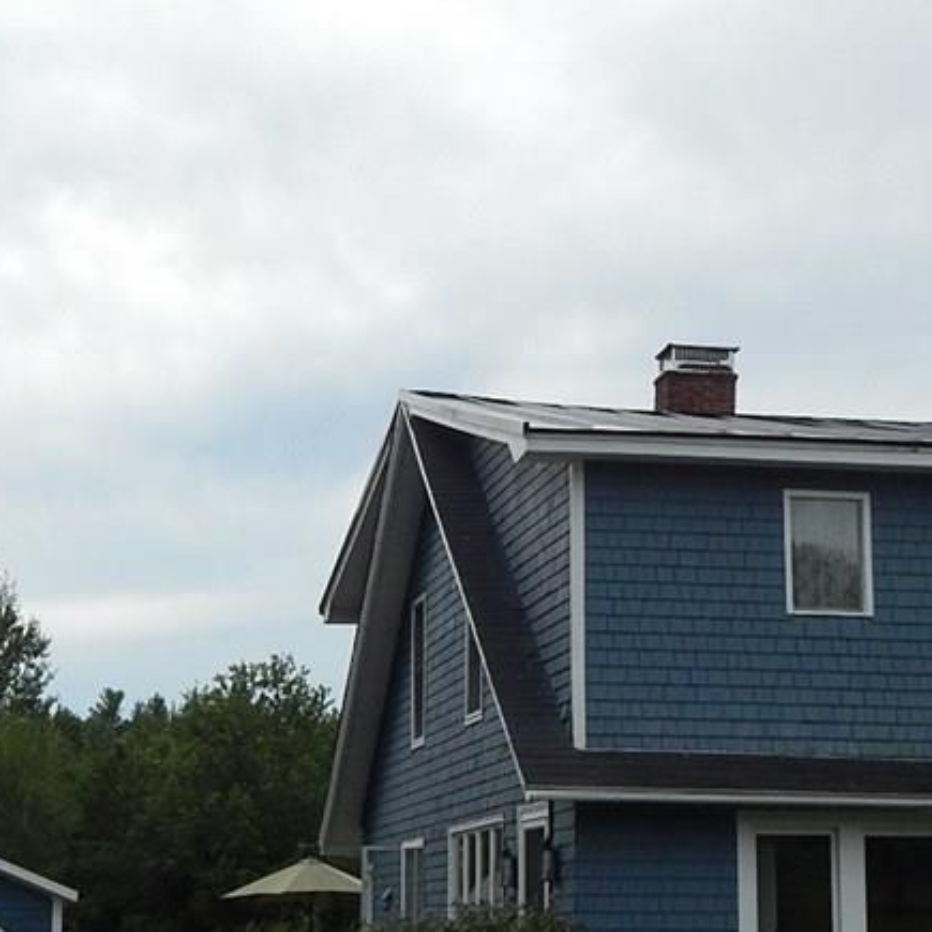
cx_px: 452
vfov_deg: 21.9
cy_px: 491
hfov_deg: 21.9
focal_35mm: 79
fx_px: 2406
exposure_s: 1/1500
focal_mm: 6.8
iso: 400
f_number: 6.9
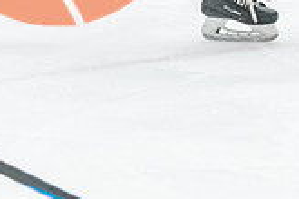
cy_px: -89
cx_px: 358
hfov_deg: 5.1
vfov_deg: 3.4
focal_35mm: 403
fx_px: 3347
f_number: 2.8
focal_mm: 85
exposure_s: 1/800
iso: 4000
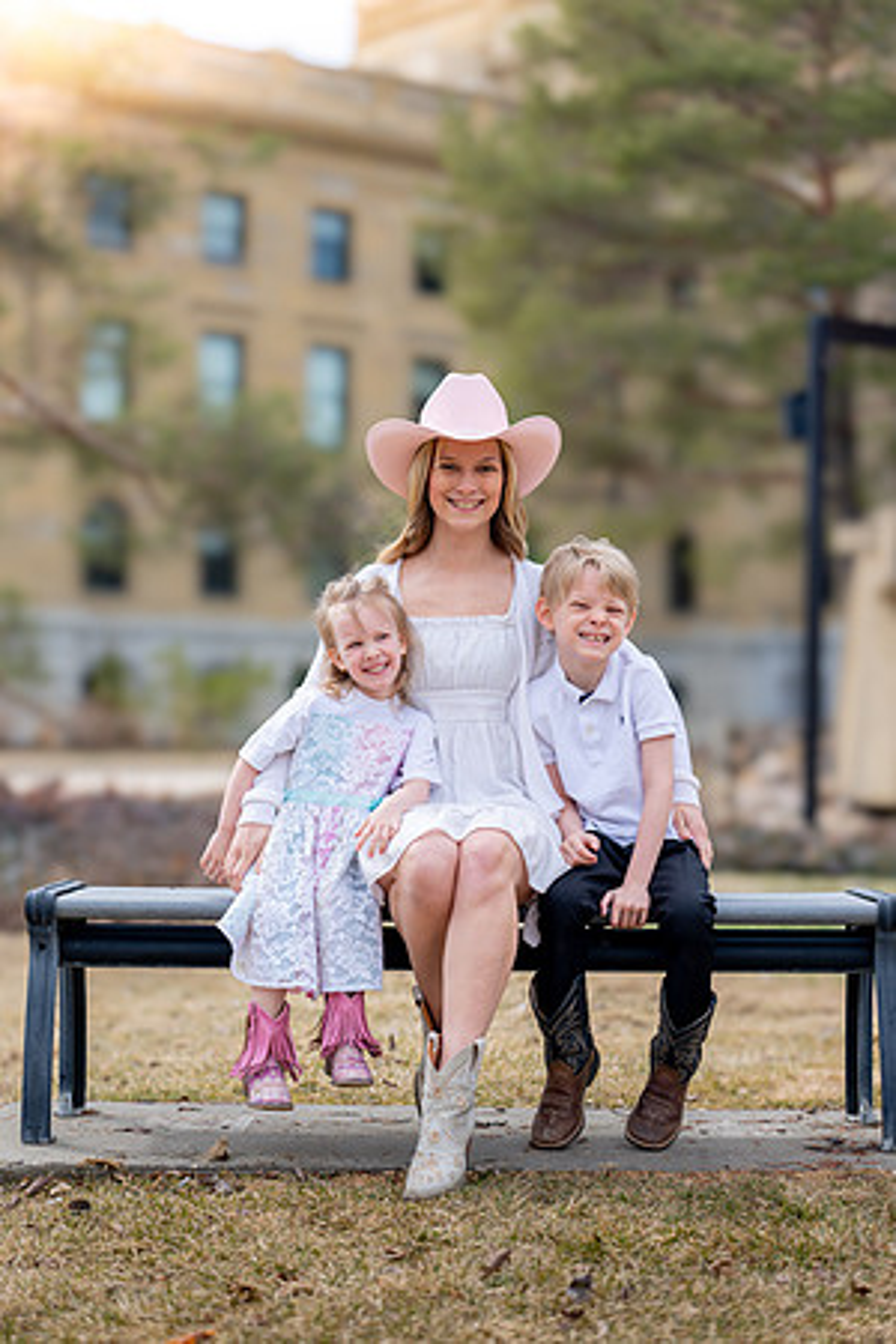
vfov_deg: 30.5
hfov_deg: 20.6
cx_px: 448
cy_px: 672
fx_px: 2464
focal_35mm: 66
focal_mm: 66
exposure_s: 1/2500
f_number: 2
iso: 100
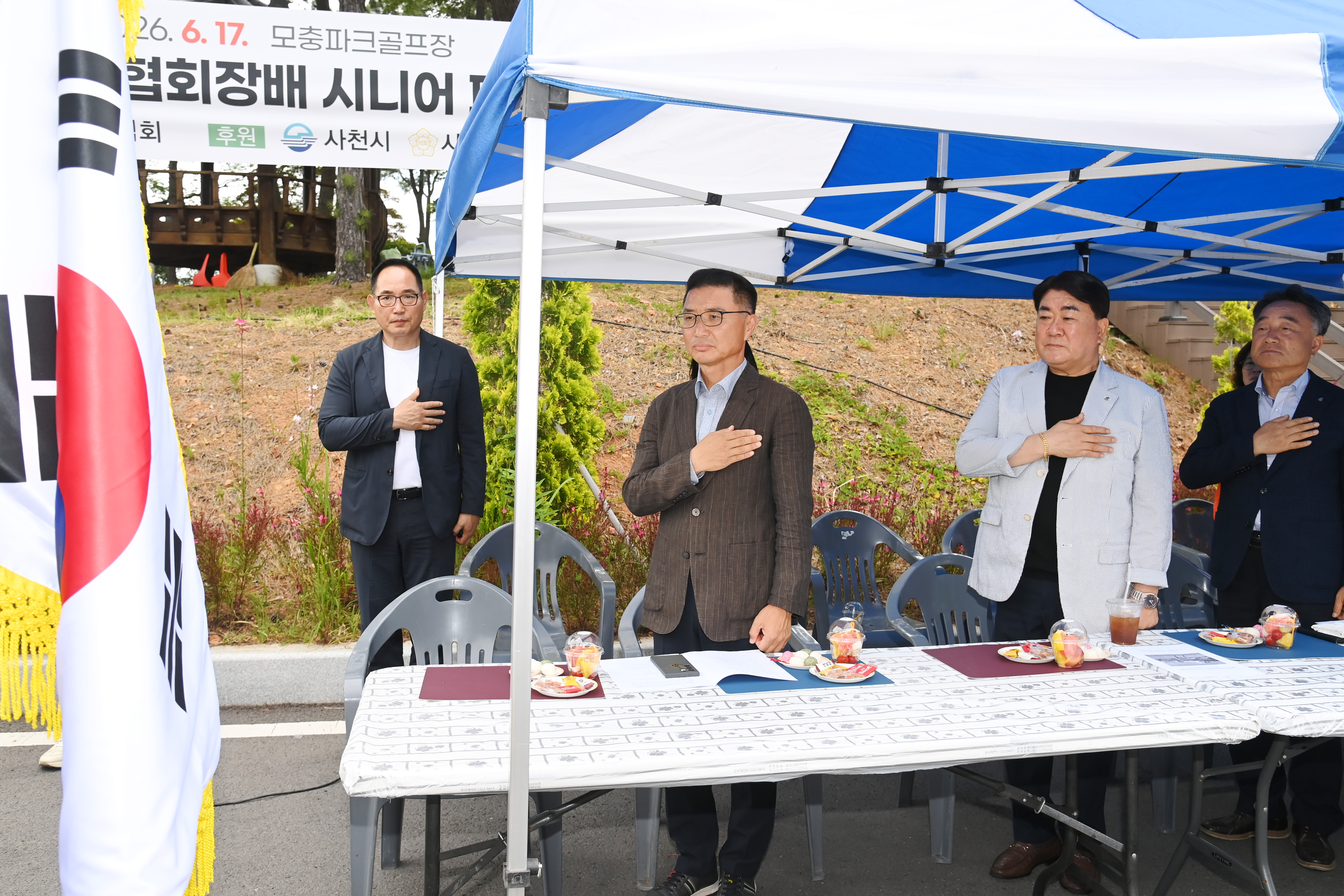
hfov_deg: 61.9
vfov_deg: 43.6
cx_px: 672
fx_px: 1120
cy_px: 448
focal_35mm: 30
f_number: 6.3
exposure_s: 1/200
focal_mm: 30
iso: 400
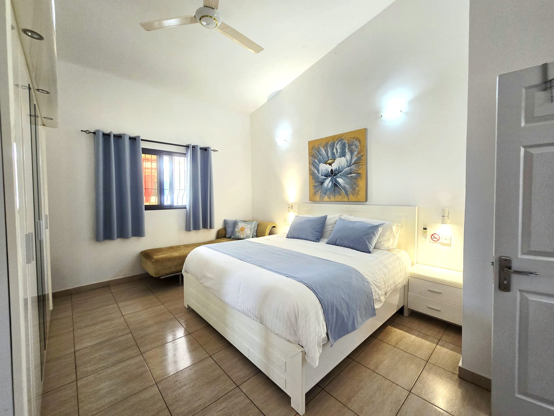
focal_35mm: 13
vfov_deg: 89.9
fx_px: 208
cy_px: 208
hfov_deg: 106.2
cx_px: 277
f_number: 2.2
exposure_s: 1/50.3
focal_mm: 2.2
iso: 160
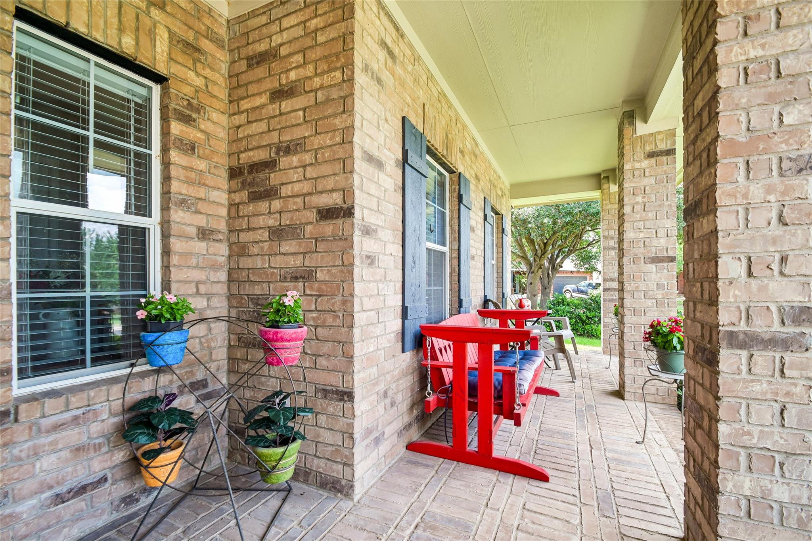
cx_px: 406
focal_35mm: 15
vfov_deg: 77.3
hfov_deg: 100.4
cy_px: 270
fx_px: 338
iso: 400
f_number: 8
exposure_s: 1/50
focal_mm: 10
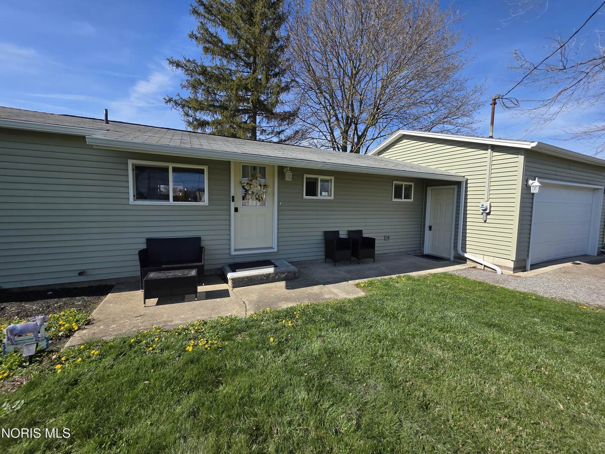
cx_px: 302
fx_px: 227
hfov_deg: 106.2
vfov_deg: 89.9
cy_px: 227
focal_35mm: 13
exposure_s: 1/1941
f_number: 1.9
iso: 40
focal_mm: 2.2
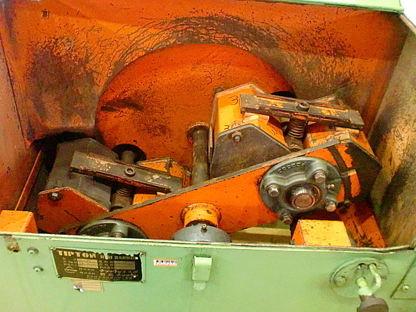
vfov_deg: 40.7
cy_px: 156
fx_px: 421
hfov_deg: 52.6
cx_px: 208
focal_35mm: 35
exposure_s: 1/60
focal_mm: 6.3
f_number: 3.1
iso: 1250
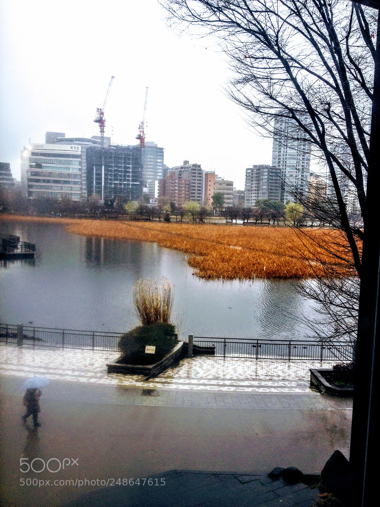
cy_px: 254
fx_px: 512
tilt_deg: -6.9
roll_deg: -0.8
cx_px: 190
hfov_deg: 40.7
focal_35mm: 35
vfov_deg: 52.6
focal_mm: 4.28
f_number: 2.4
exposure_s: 1/60
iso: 50
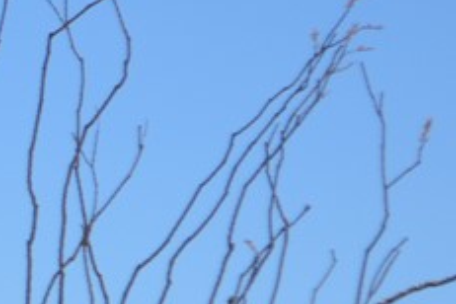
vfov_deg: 3.5
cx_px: -490
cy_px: 482
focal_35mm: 387
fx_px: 4906
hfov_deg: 5.2
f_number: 7.1
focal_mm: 55
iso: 400
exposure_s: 1/1600
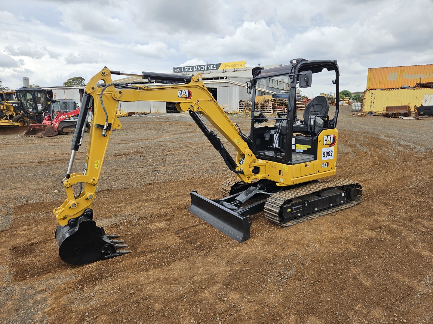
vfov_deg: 58.9
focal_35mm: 23
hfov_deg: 73.9
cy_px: 162
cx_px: 216
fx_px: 288
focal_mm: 5.4
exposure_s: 1/1022
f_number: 1.8
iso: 25
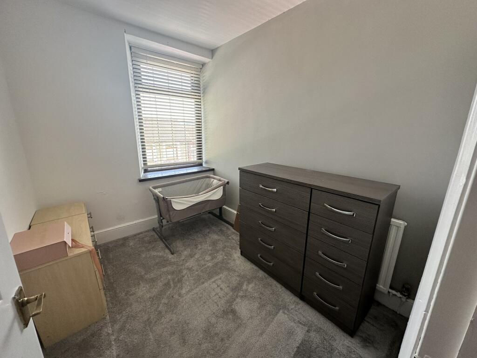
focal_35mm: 14
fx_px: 193
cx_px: 238
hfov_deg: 102.1
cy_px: 179
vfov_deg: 85.7
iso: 100
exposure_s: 1/99
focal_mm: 2.22
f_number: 2.2
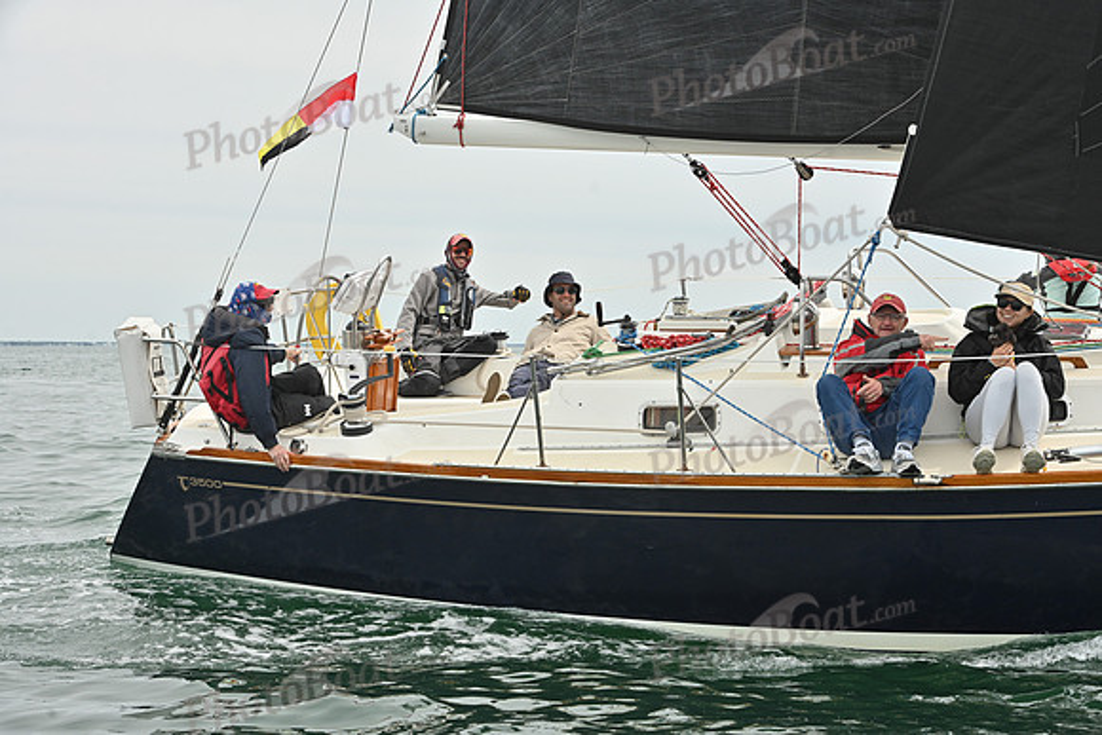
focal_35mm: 70
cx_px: 551
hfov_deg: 28.8
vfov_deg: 19.5
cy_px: 368
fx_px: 2143
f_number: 10
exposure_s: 1/800
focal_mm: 70
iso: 320
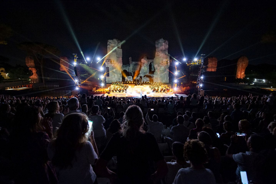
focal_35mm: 14
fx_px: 107
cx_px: 138
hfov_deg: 104.2
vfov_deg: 81.2
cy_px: 92
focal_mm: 14
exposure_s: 1/80
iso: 3200
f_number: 3.2
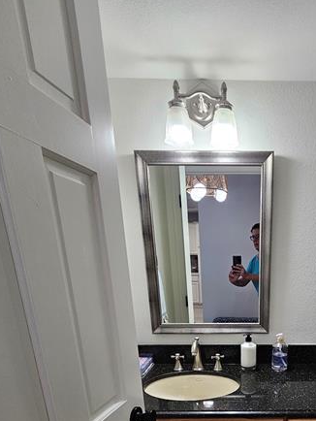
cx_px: 243
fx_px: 280
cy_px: 364
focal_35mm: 23
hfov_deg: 55.6
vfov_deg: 64.0
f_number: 2.2
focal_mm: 2.2
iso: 160
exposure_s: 1/60
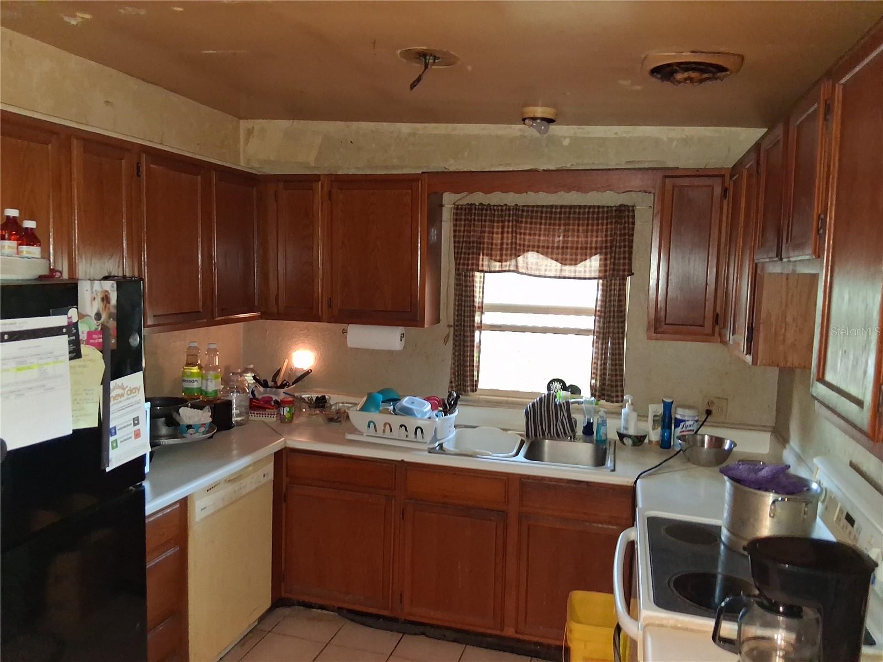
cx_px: 442
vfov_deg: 53.1
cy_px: 331
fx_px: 663
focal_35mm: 26
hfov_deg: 67.3
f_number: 1.8
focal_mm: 3.98
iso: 500
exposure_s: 1/30
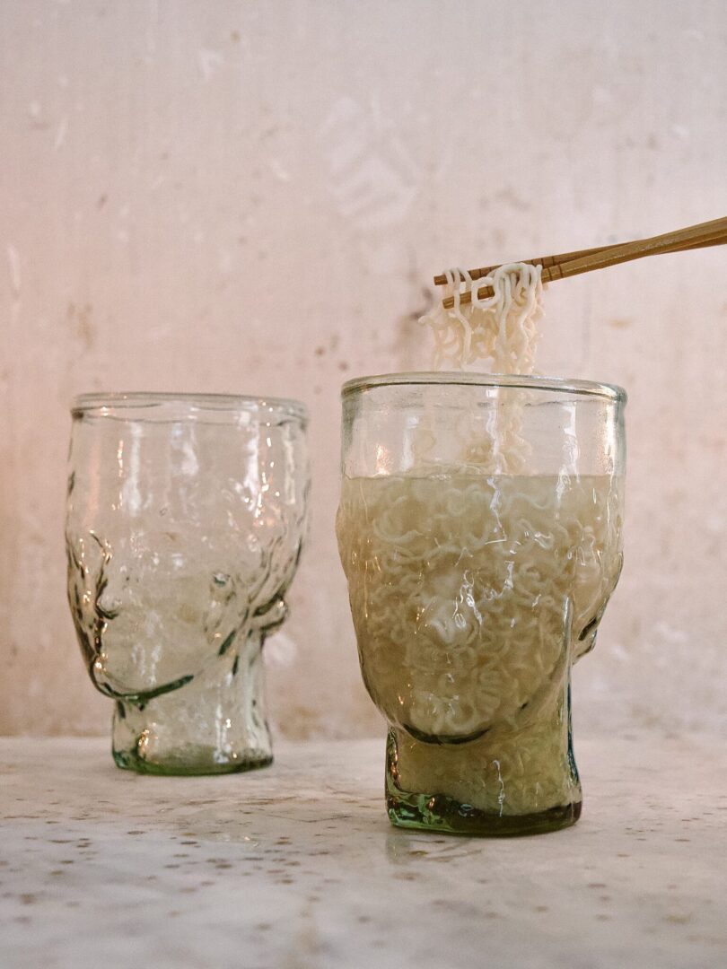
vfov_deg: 25.7
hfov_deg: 19.4
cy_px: 484
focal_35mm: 76
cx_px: 364
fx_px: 2128
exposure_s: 1/100
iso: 2000
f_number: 3.9
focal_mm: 38
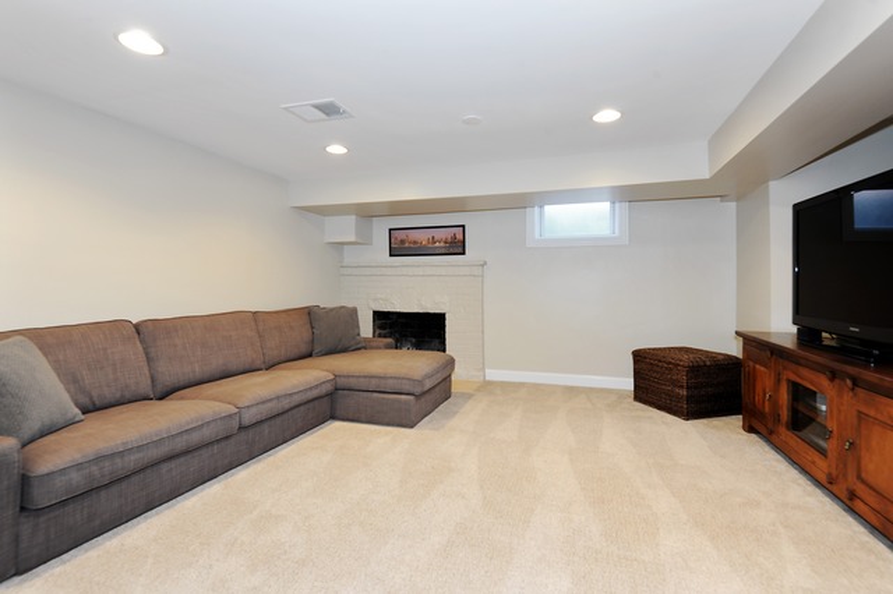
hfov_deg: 96.8
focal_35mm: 16
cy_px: 297
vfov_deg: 73.7
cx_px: 446
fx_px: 397
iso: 200
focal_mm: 16
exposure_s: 1
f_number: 8
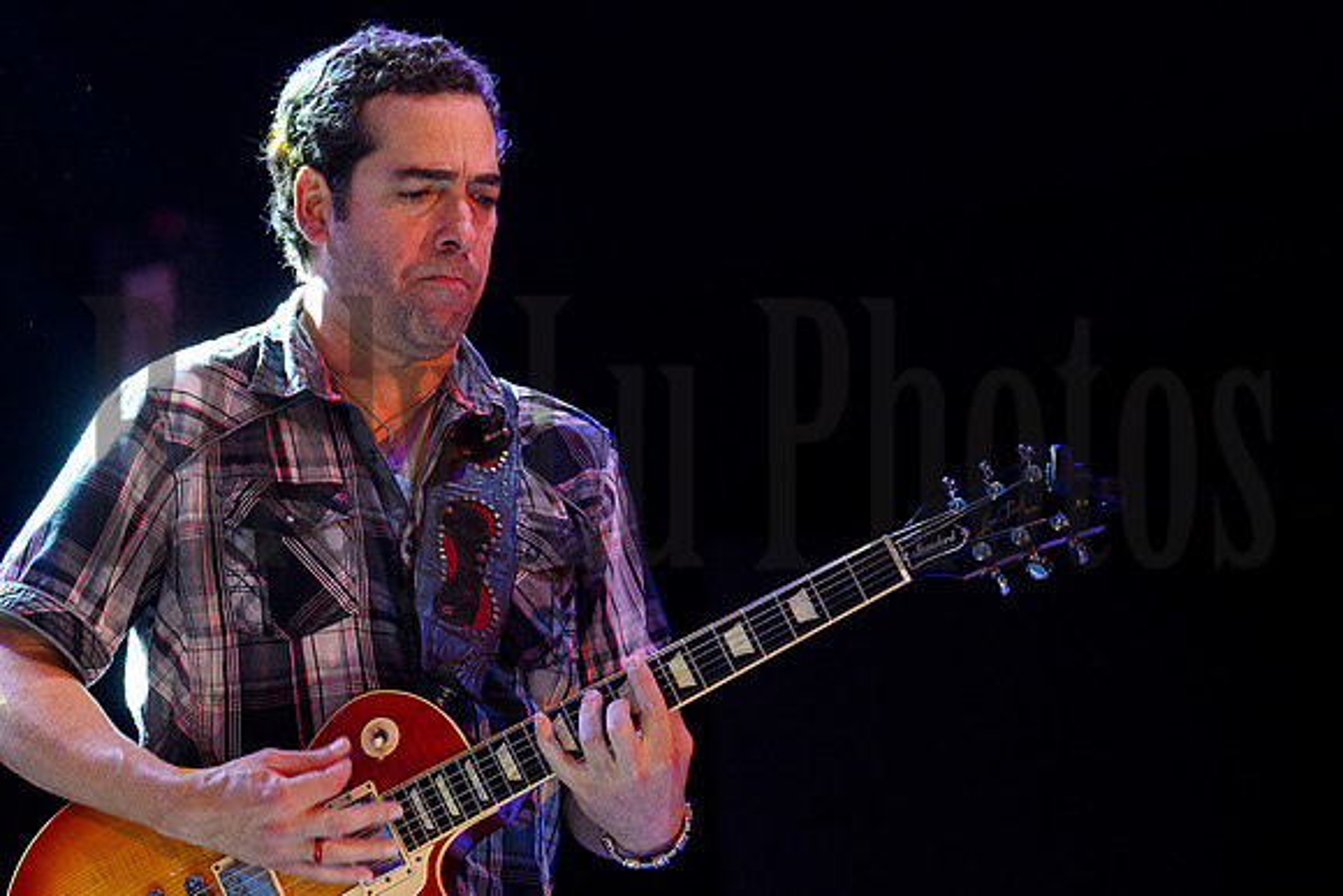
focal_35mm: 156
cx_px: 672
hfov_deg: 13.2
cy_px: 448
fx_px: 5821
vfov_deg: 8.8
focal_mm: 104
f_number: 4
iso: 5000
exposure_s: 1/320
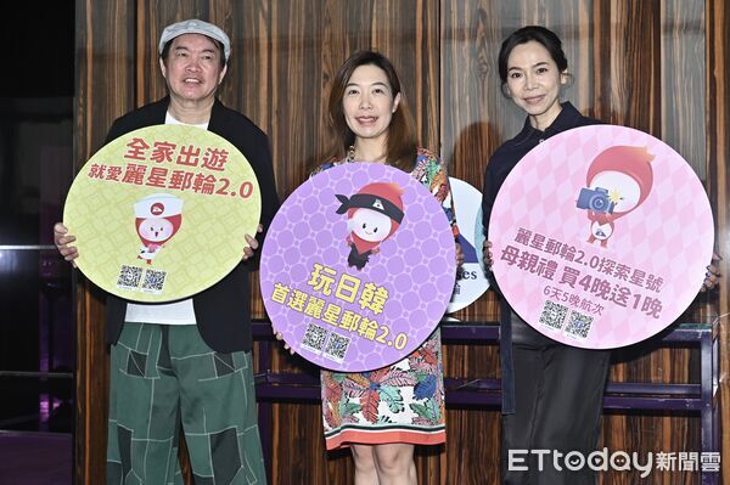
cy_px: 242
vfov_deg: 24.6
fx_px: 1114
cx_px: 365
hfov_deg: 36.3
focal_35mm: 55
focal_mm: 55
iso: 500
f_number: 5.6
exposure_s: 1/160
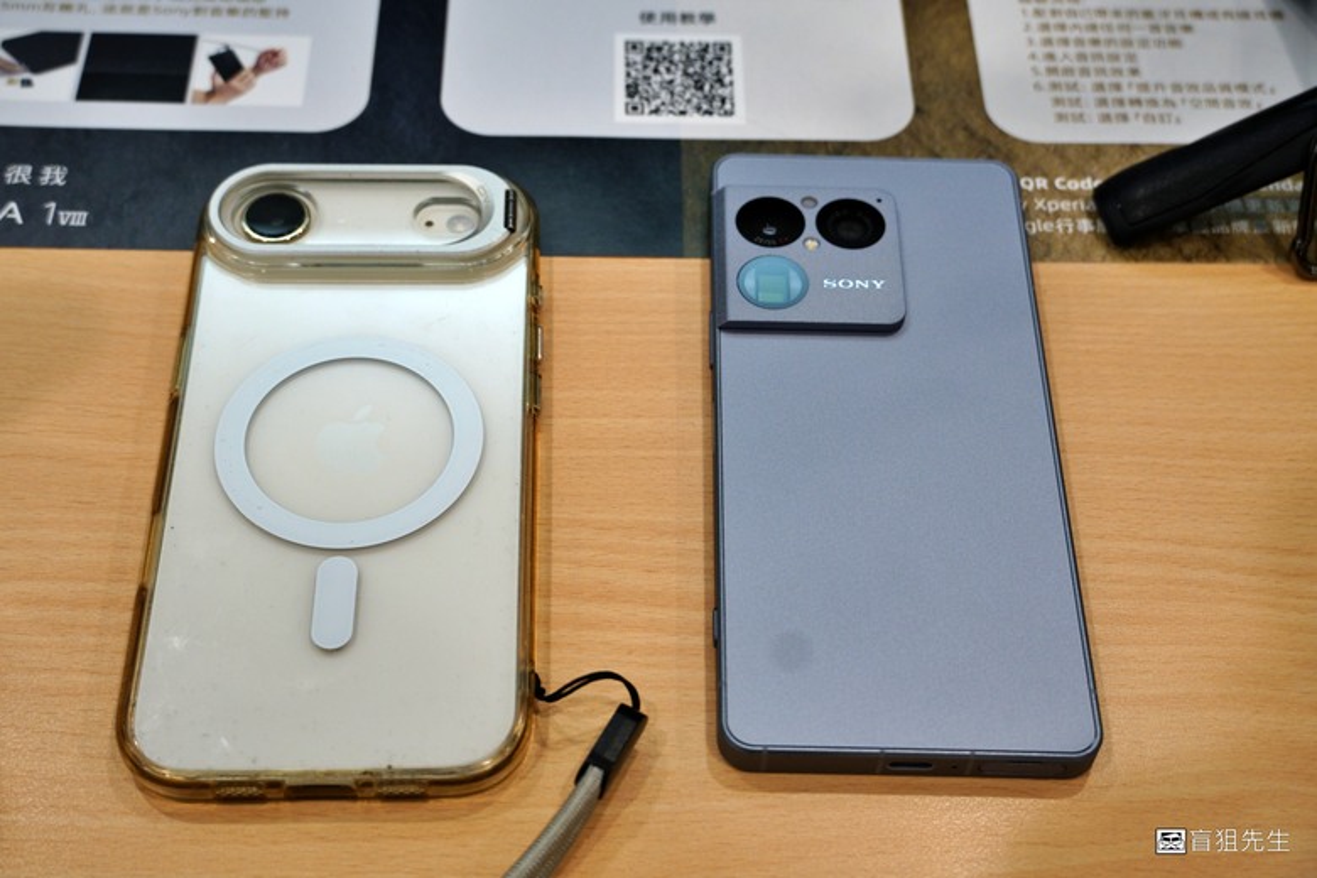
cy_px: 439
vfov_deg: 26.5
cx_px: 658
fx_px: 1866
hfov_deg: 38.9
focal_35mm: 51
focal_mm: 34
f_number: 5
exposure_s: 1/60
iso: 250
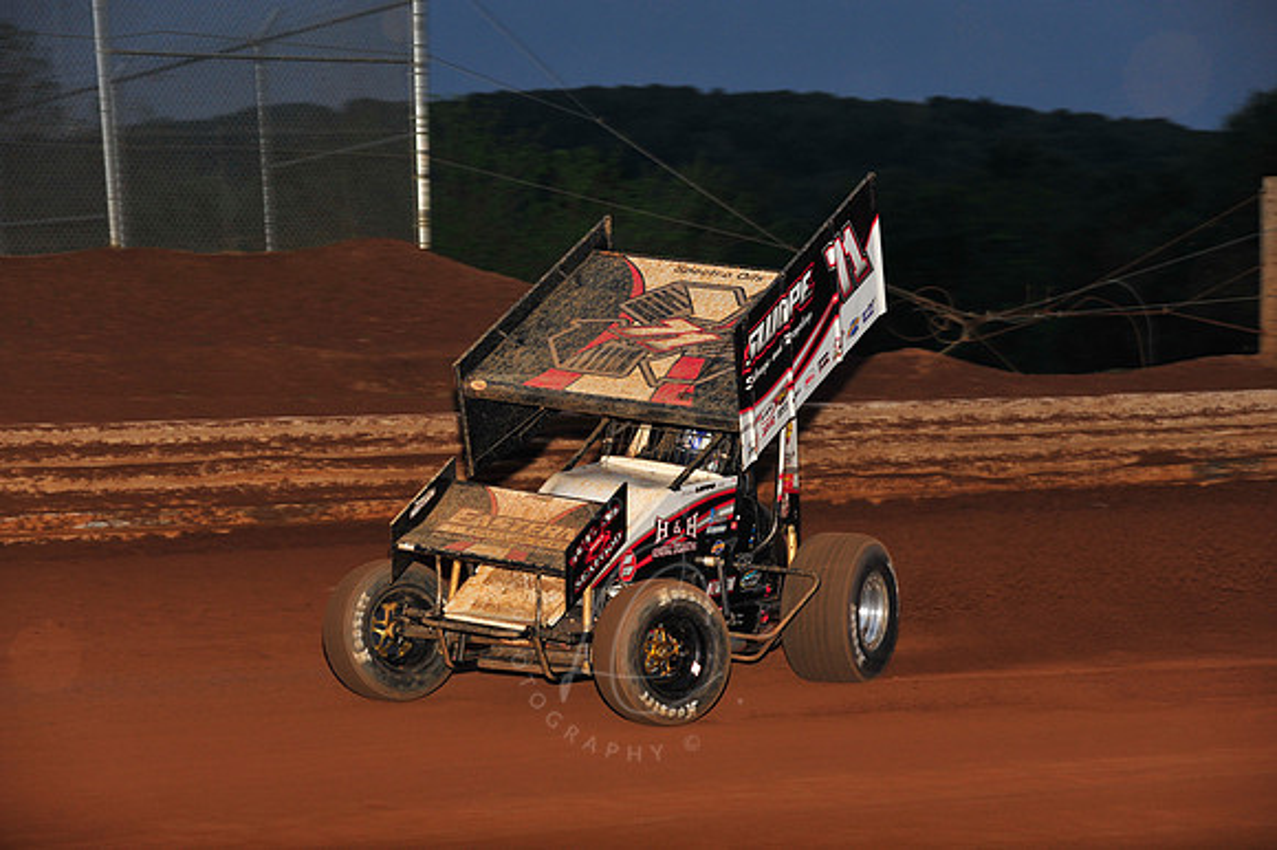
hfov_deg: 17.1
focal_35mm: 120
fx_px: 4254
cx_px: 638
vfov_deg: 11.4
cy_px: 425
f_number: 6.3
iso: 800
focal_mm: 120
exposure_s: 1/320
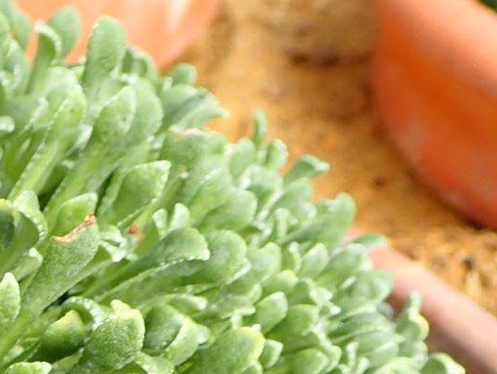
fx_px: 1638
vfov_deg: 12.0
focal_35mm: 114
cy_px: 659
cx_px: -178
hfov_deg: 16.2
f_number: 3.2
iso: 100
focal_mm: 5.5
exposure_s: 1/250
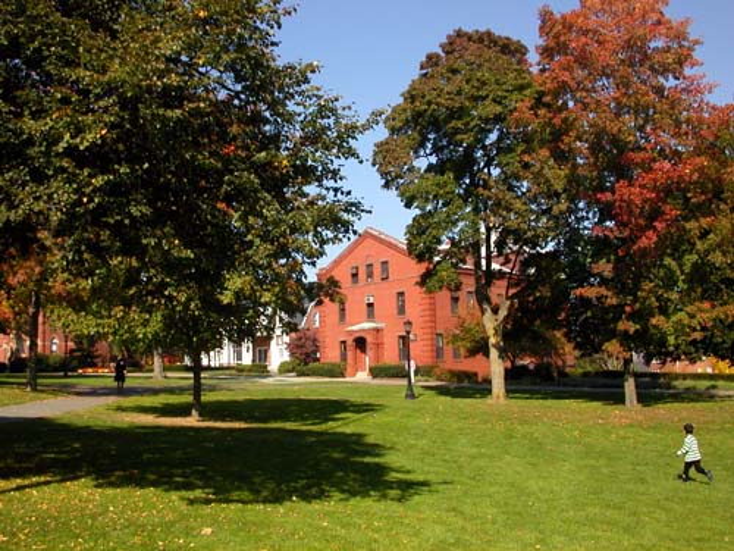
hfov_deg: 50.1
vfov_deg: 38.7
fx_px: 785
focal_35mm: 37
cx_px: 367
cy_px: 276
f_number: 4.5
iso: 100
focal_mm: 5.6
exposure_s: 1/465
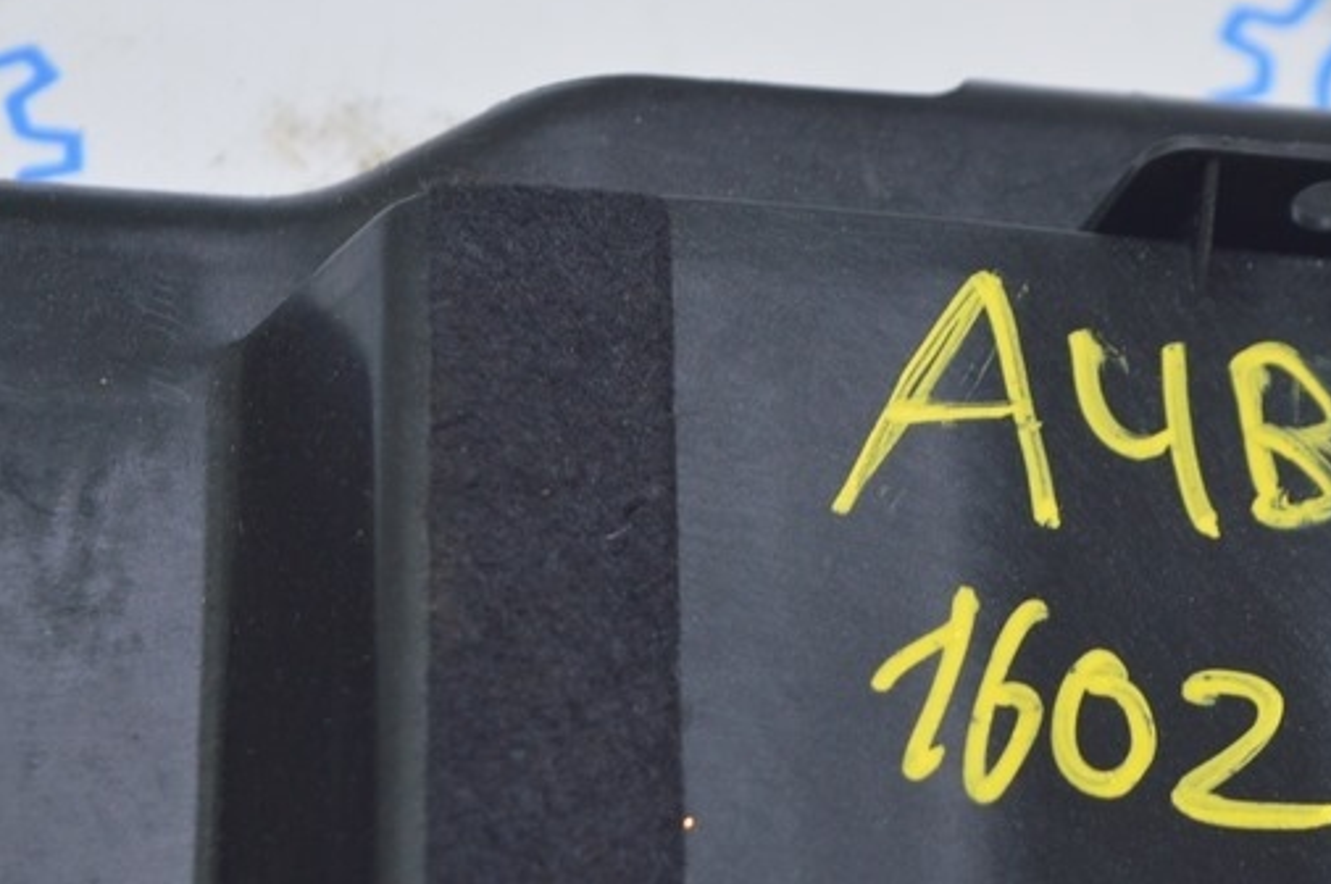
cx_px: 794
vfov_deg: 8.7
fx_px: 5834
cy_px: 604
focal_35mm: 158
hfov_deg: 13.0
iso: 400
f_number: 5.6
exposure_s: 1/20
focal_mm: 52
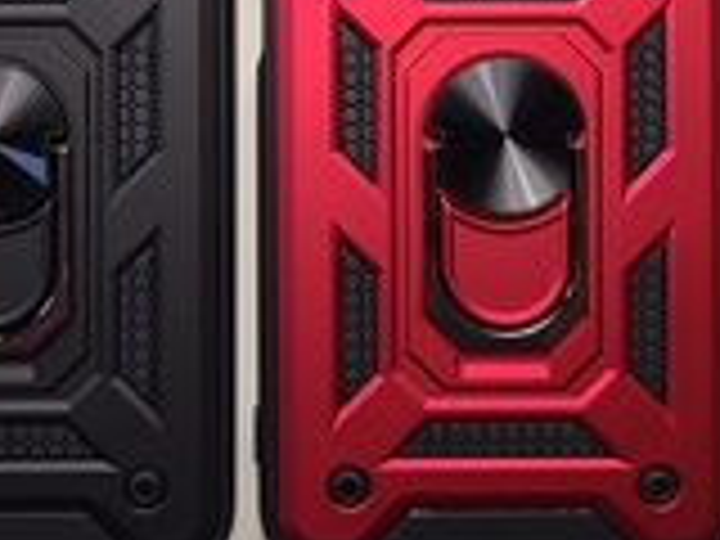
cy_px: 72
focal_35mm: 65
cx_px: 243
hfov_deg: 29.6
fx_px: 1352
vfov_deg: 22.1
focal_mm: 5.4
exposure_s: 1/100
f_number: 1.8
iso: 64
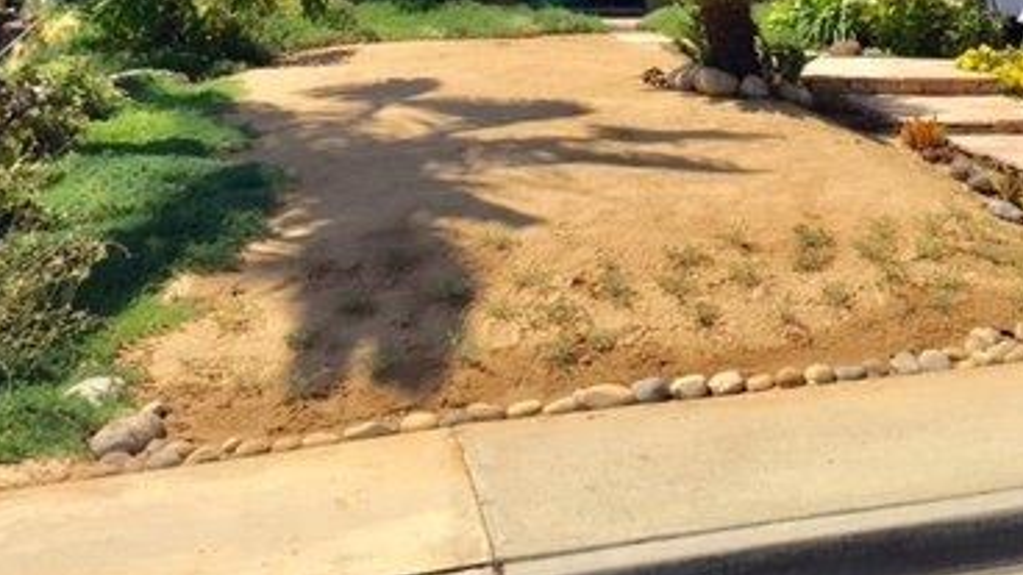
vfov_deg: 20.7
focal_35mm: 55
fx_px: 1492
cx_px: 728
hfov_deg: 37.2
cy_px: -67
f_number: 2.2
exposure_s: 1/2198
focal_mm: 4.15
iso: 32
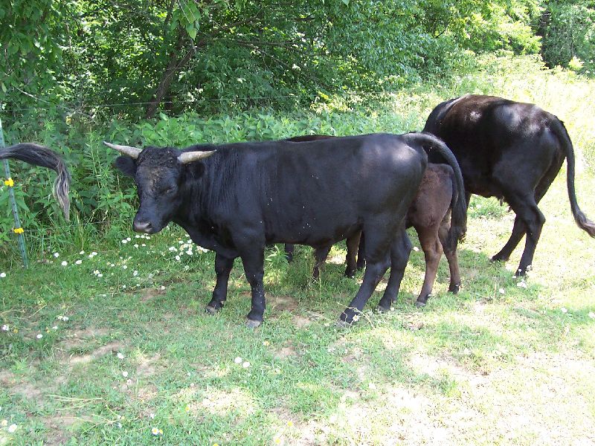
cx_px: 298
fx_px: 636
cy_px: 223
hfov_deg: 50.1
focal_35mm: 37
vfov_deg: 38.7
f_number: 2.8
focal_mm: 5.6
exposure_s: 1/250
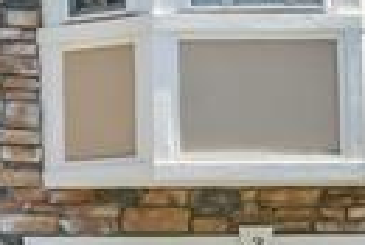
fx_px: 2477
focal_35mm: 244
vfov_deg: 5.6
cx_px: 14
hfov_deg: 8.4
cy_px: 132
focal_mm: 31
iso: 100
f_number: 8
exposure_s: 1/125
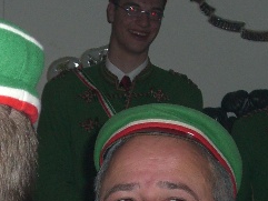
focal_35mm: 175
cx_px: 93
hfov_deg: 11.3
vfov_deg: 8.4
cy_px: 207
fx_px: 1356
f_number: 3.6
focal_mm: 10.7
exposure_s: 1/60
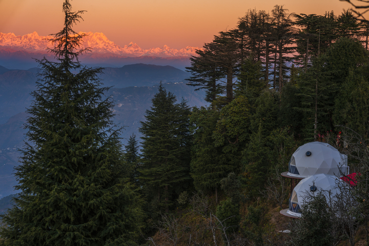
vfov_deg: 16.1
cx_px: 184
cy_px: 123
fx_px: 871
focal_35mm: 85
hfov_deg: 23.9
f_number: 7.1
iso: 100
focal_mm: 85
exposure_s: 1/40
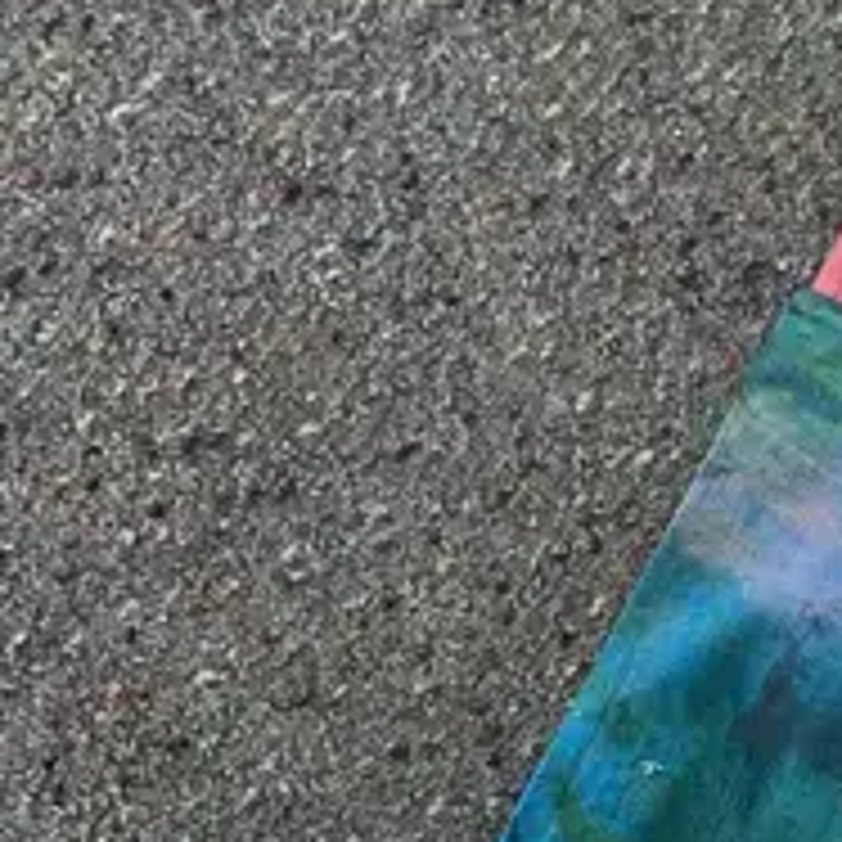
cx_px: 1517
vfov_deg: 12.1
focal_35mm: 126
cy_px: 1734
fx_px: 3467
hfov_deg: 12.6
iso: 80
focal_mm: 4.25
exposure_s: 1/100
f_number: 1.8
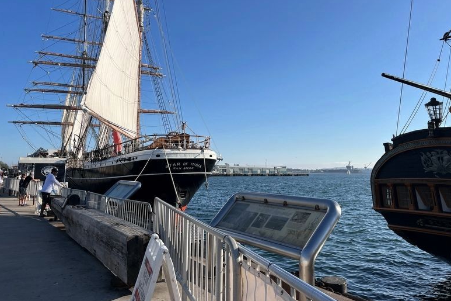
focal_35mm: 28
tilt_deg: +9.0
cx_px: 232
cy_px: 132
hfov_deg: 65.5
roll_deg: -1.0
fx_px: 351
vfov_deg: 46.3
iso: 50
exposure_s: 1/4484
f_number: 1.6
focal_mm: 5.1
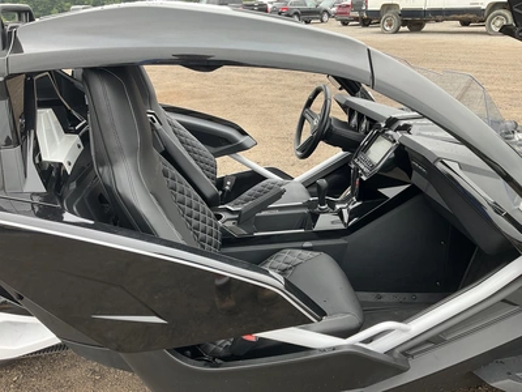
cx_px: 261
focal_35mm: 29
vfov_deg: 48.2
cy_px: 196
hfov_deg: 61.7
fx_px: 437
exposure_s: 1/122
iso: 20
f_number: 1.8
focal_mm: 3
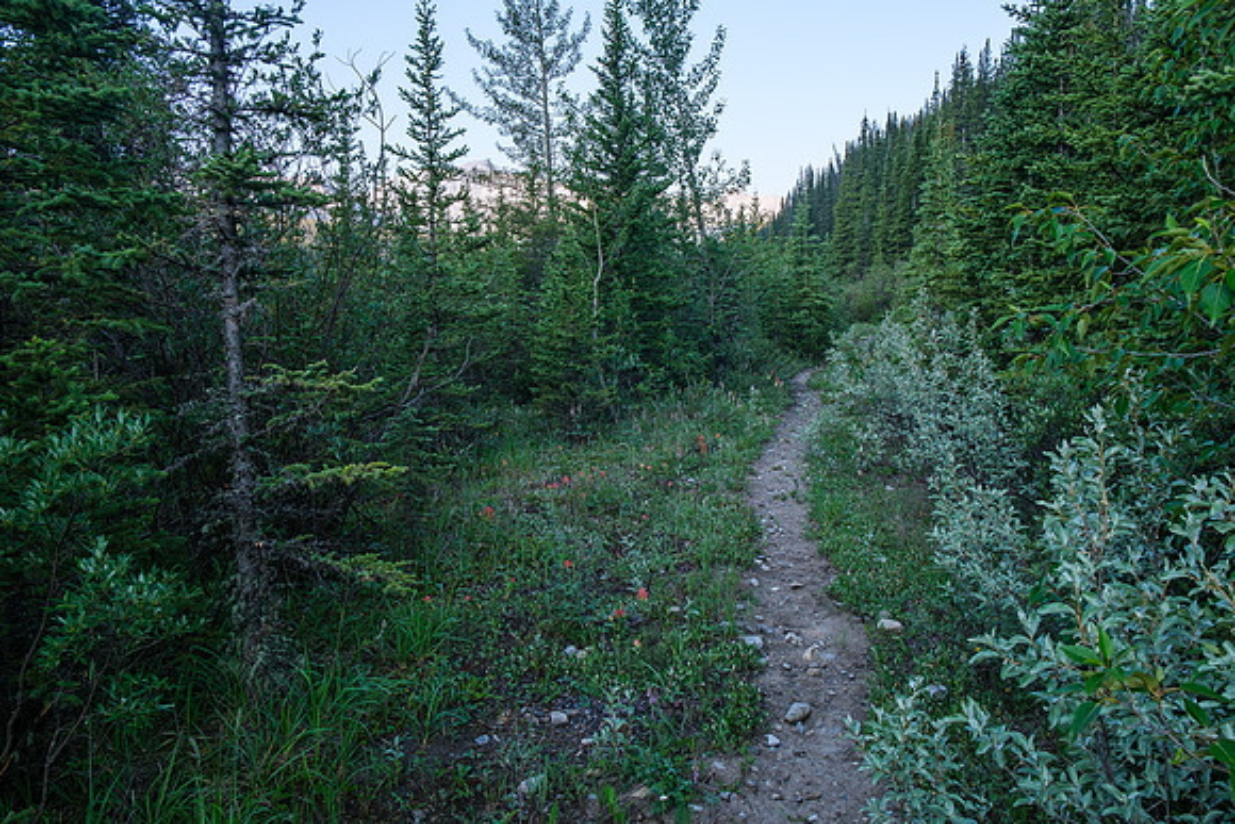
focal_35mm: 27
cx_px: 618
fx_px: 926
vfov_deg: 48.0
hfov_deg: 67.4
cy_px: 412
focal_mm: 18
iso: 200
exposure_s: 1/60
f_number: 8
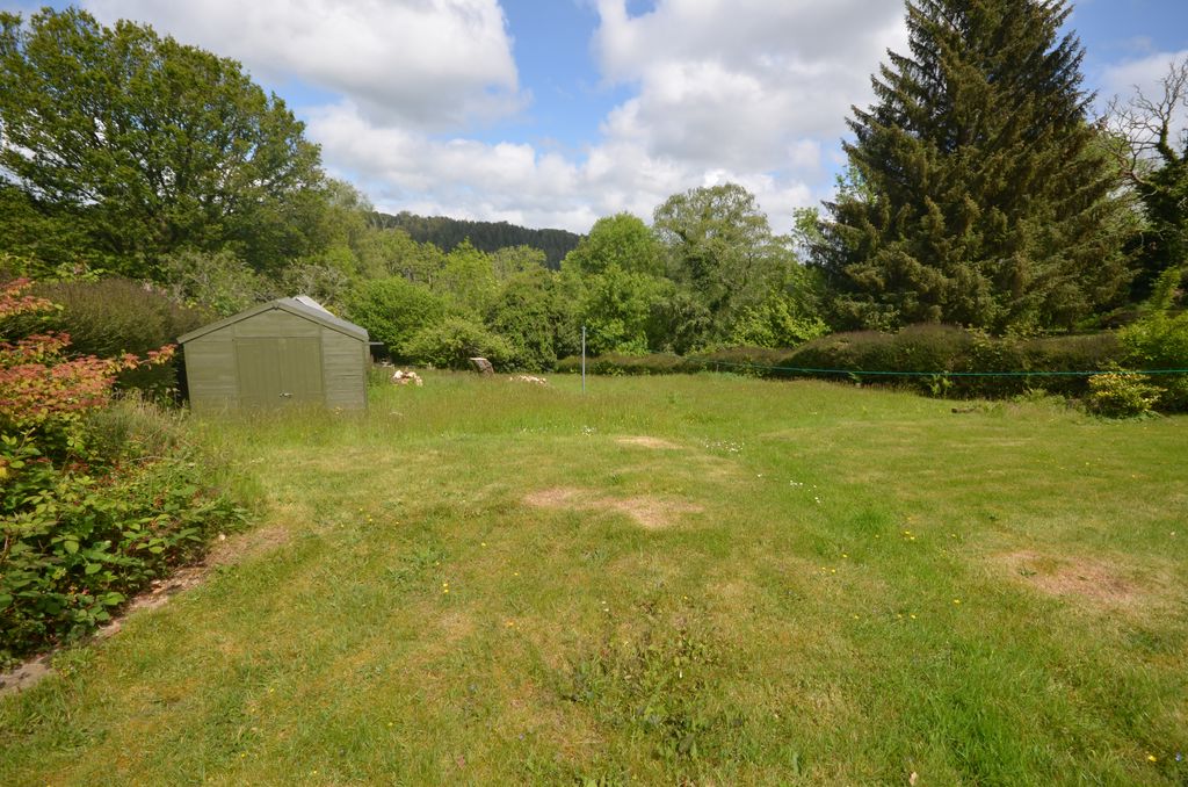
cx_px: 594
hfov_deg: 92.6
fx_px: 568
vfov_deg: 69.4
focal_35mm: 17
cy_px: 394
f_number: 8
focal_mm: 11.5
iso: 100
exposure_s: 1/250
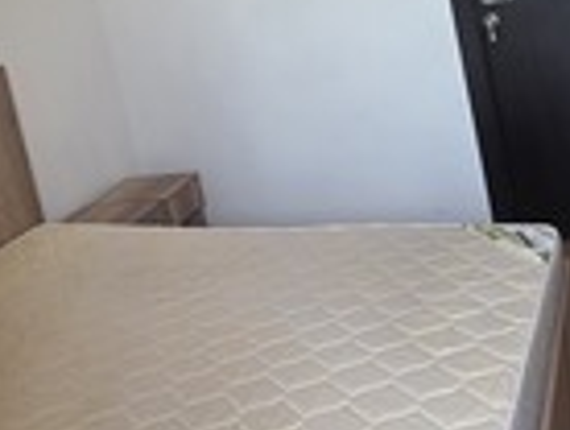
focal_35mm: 43
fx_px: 709
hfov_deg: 43.7
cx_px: 308
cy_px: 19
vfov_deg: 31.6
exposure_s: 1/100
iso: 100
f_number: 1.9
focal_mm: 2.2
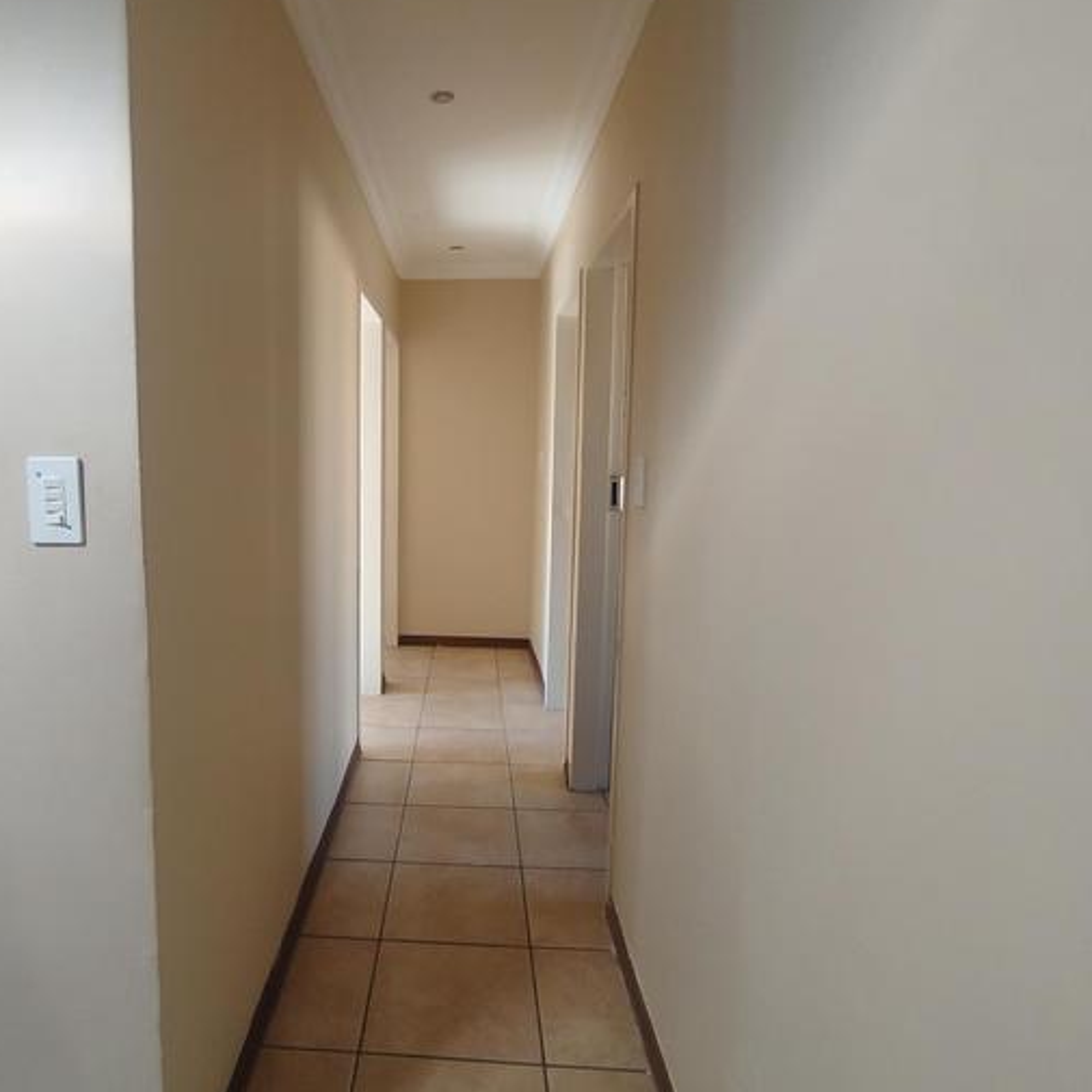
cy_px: 547
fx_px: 749
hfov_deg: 70.8
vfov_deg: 72.1
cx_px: 402
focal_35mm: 21
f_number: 2.2
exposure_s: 1/33
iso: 125
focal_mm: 1.65
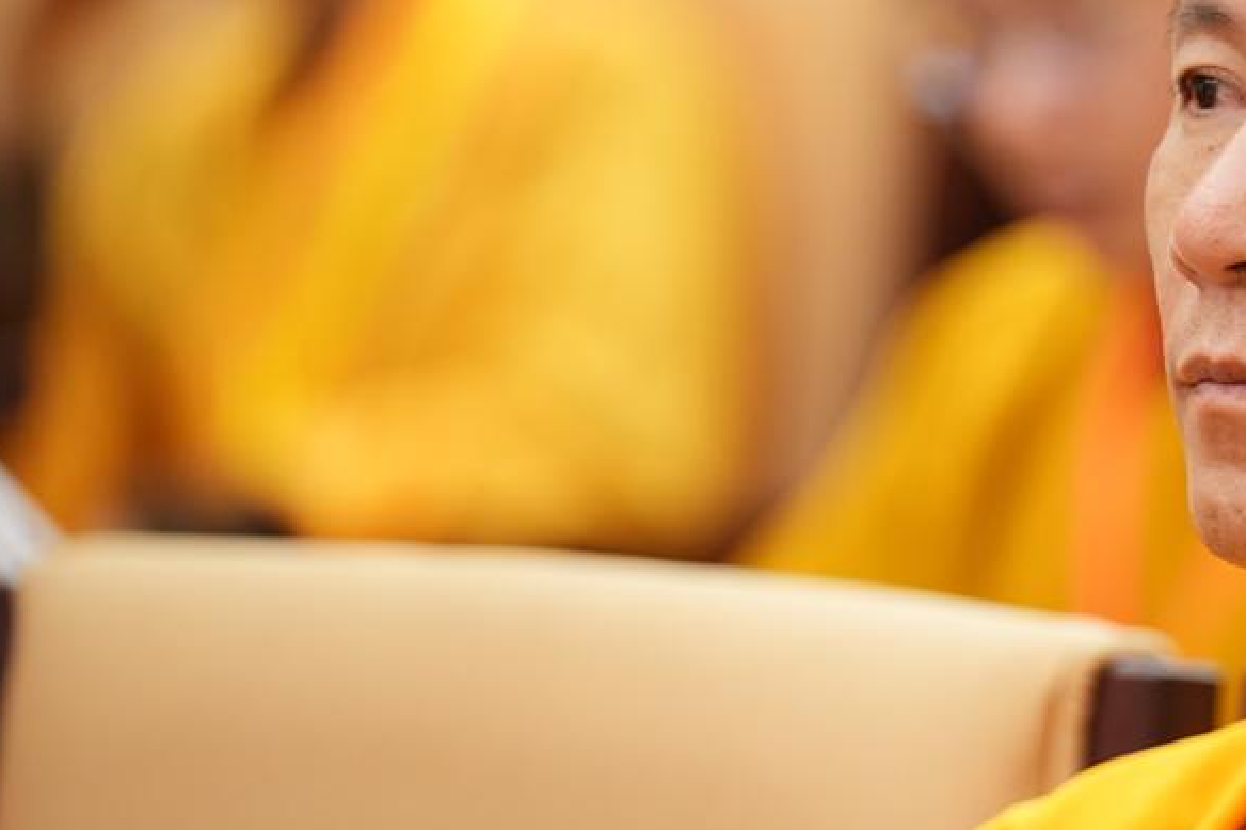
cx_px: 1218
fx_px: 11522
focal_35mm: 333
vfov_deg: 4.1
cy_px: 373
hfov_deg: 6.2
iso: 1600
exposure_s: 1/125
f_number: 2.8
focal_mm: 162
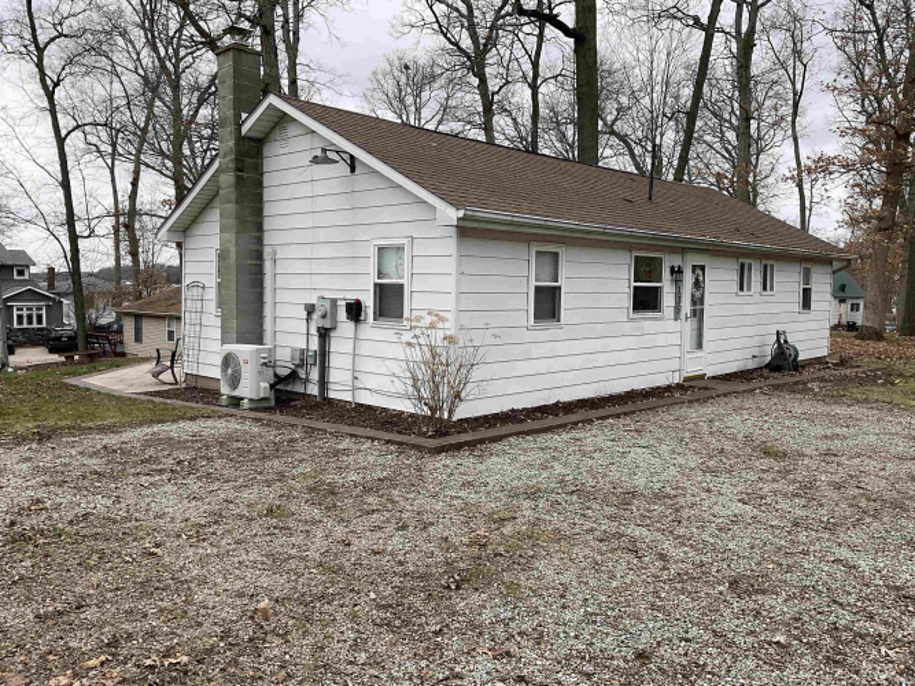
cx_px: 458
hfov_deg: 61.7
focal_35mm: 29
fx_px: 766
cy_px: 343
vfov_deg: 48.2
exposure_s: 1/781
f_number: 1.8
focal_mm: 3
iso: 16
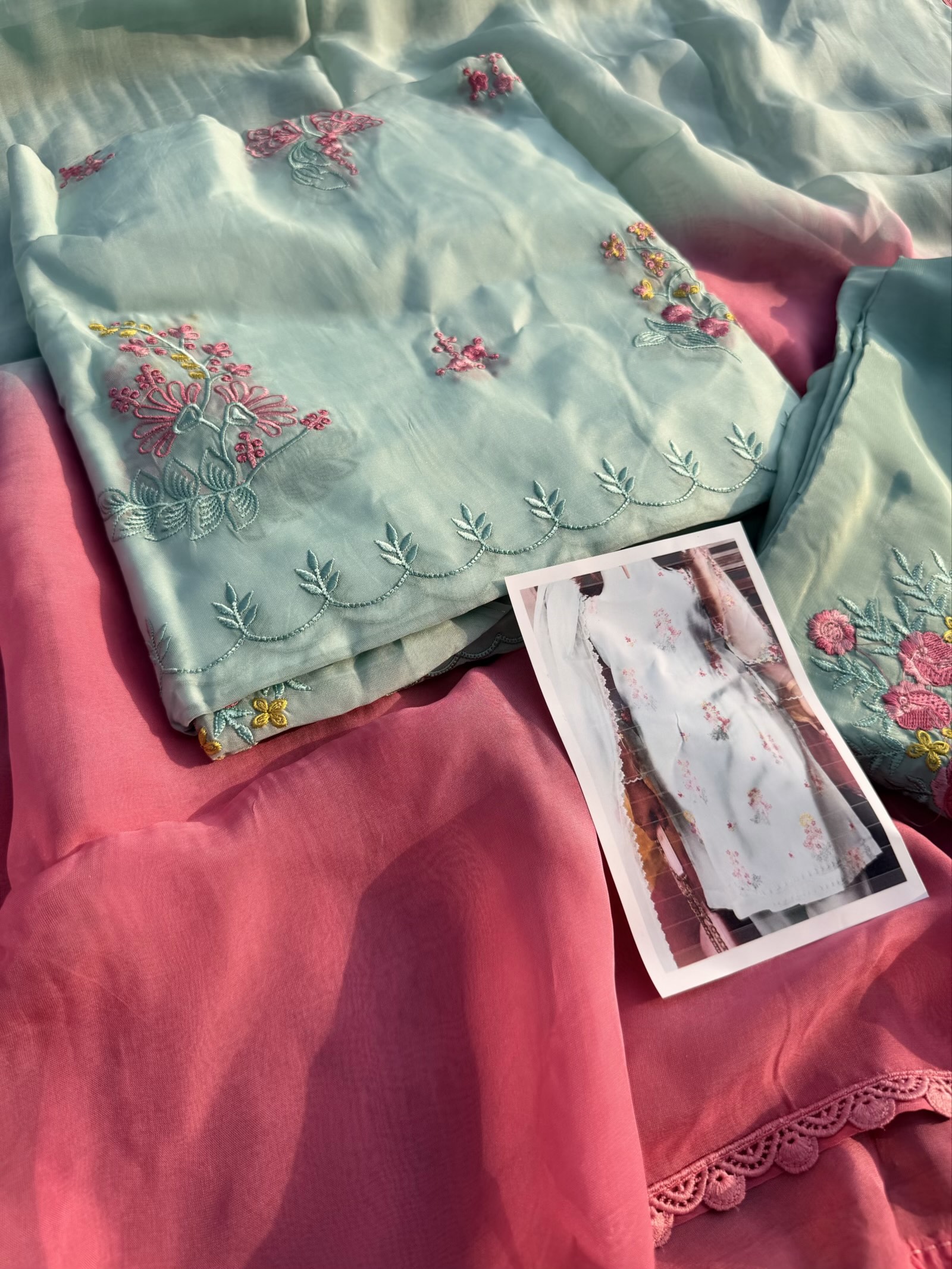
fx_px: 880
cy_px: 634
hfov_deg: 56.8
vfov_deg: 71.6
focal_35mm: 24
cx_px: 476
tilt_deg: -59.4
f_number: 1.78
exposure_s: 1/3279
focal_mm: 6.76
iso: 80
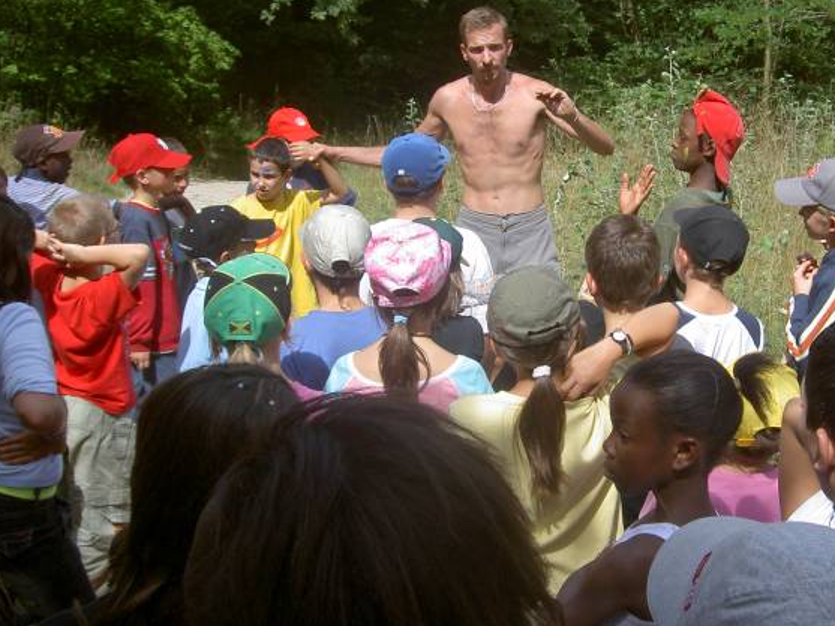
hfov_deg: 33.9
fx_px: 1351
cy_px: 277
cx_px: 592
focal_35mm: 56
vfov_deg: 26.1
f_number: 4.7
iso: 100
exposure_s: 1/320
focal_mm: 8
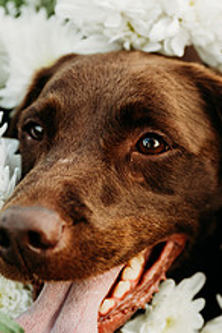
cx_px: 144
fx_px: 1082
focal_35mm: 117
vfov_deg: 17.5
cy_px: 216
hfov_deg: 11.7
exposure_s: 1/400
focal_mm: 57
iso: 400
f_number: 3.2
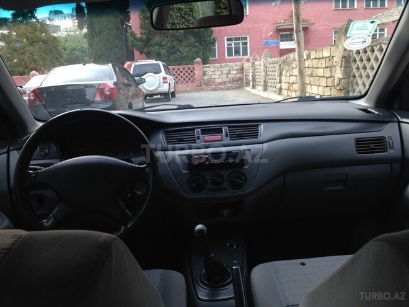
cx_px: 204
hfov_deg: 55.4
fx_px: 390
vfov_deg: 42.9
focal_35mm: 33
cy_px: 154
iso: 64
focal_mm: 4.12
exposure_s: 1/120
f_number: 2.4
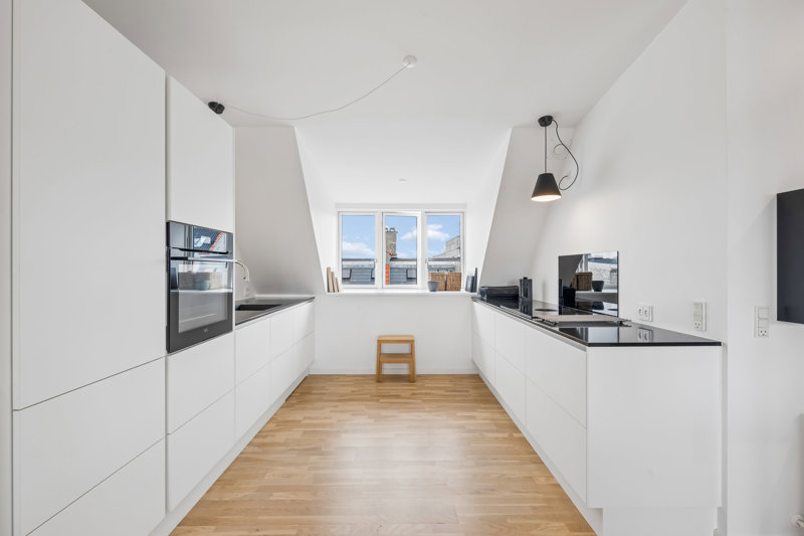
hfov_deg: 96.7
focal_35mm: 16
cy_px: 268
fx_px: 357
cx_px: 402
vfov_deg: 73.7
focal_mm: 16
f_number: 11
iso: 125
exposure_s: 1/10
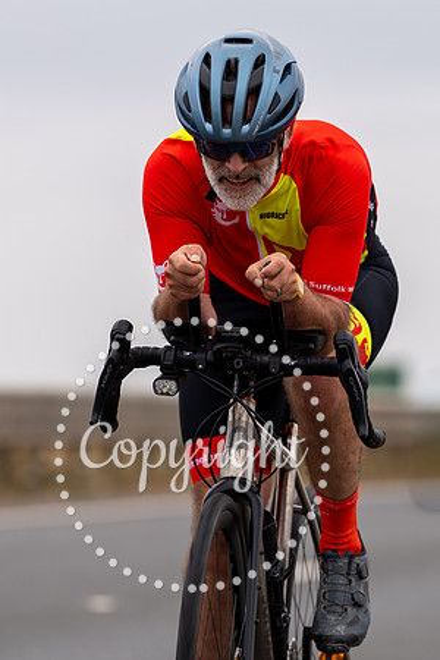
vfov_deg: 5.8
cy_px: 370
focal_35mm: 354
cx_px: 249
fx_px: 6488
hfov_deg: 3.9
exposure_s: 1/800
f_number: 3.5
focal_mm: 200
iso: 100
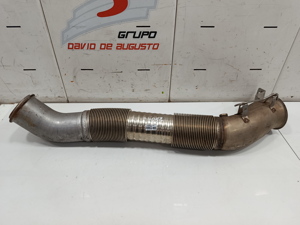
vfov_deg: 56.8
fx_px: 208
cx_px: 150
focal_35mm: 24
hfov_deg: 71.6
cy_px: 112
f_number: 1.7
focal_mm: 5.24
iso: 975
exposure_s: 1/100
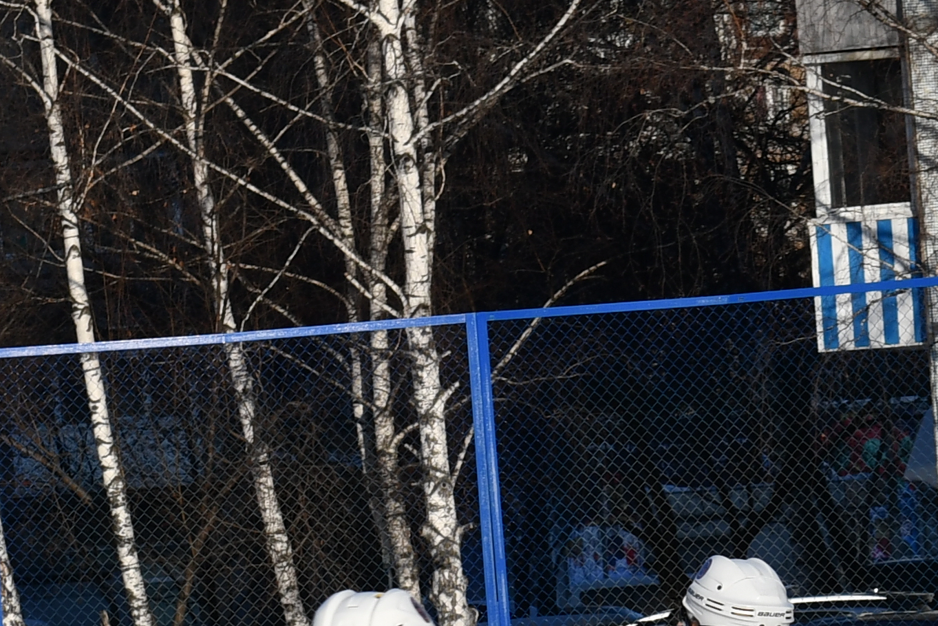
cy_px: 833
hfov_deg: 4.8
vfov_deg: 3.2
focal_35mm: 429
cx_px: 904
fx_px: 11178
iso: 110
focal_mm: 70
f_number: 8
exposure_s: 1/500
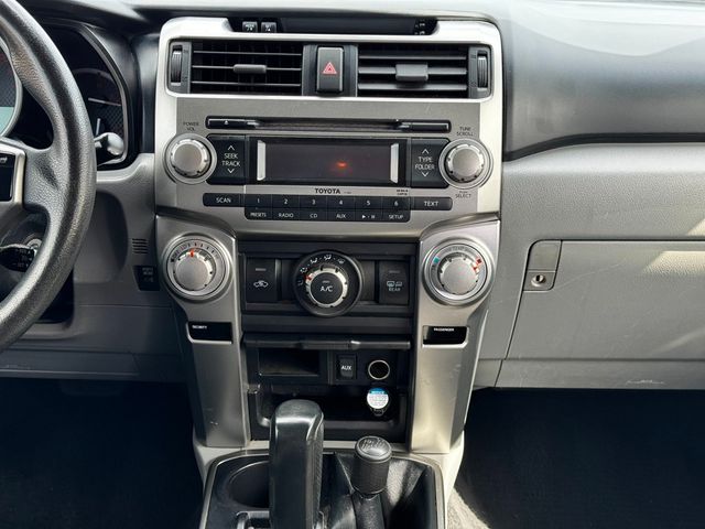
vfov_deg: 30.3
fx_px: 978
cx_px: 352
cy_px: 264
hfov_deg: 39.7
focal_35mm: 48
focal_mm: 6.76
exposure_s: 1/165
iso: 100
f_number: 1.78
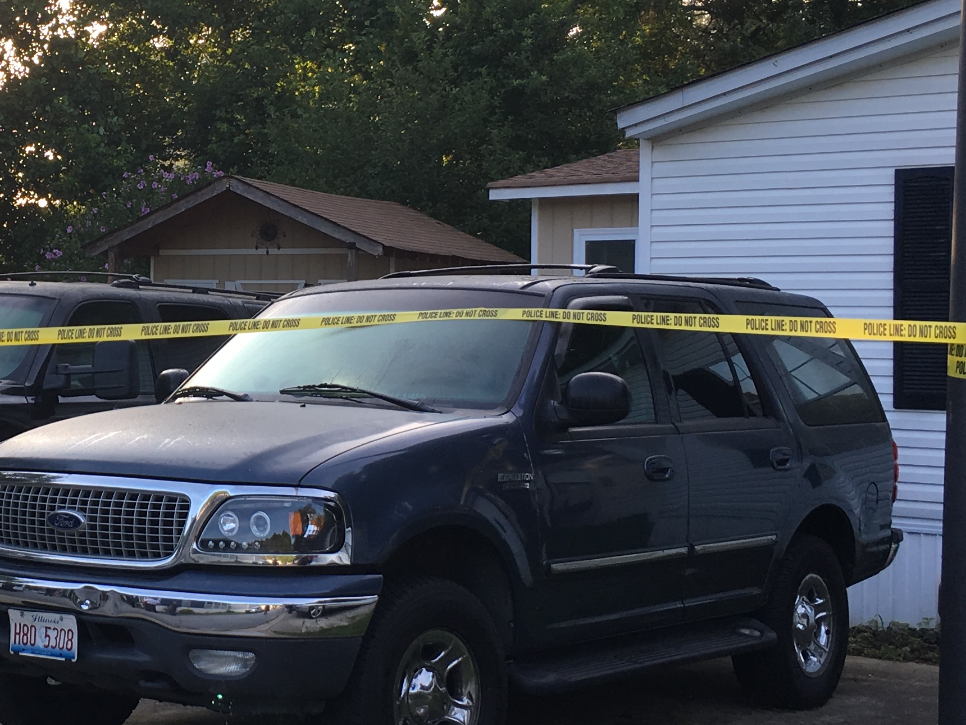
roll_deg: -0.1
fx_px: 1898
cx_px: 61
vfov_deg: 21.6
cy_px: 339
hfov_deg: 27.3
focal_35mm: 68
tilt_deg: -0.6
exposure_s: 1/171
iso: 25
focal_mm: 4.15
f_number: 2.2
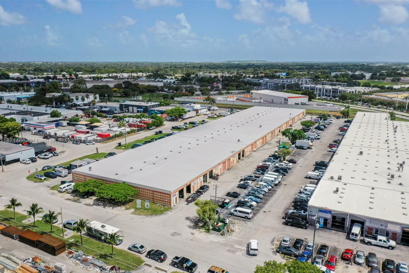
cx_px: 207
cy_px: 141
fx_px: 329
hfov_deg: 63.7
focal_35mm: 29
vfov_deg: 44.9
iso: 400
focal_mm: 10.26
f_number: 7.1
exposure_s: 1/800
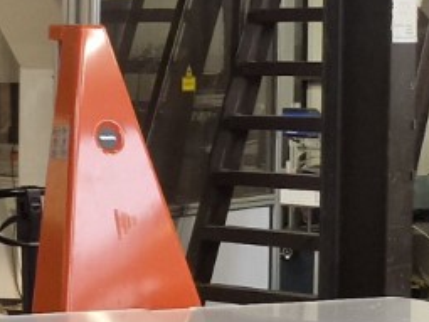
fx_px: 1610
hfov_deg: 11.2
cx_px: -757
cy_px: 106
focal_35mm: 130
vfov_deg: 11.4
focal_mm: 5.4
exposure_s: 1/100
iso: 50
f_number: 1.8
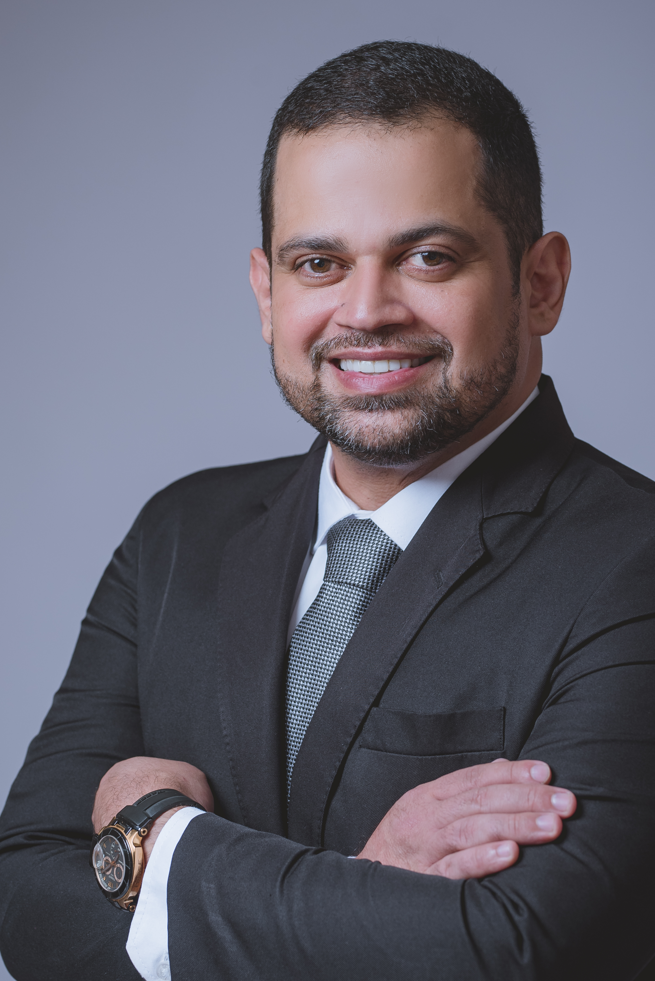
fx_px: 3271
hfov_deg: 11.4
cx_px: 355
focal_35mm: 120
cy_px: 494
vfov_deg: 17.1
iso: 160
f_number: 4
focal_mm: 85
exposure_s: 1/160
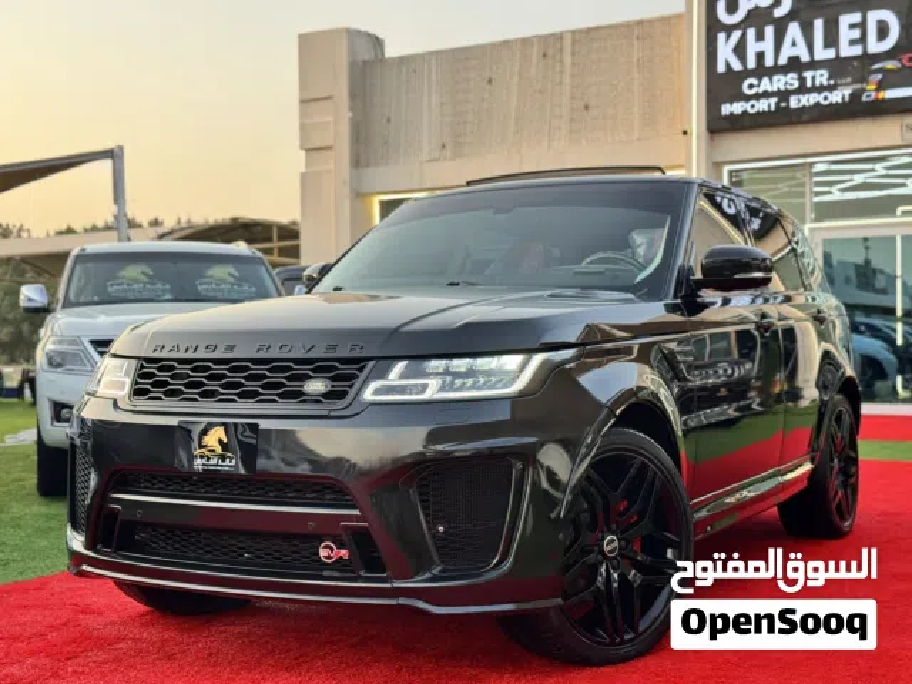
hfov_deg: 39.7
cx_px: 456
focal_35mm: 48
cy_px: 342
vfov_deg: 30.3
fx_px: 1265
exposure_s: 1/272
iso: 64
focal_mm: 6.76
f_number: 1.78
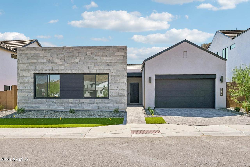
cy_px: 84
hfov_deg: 61.9
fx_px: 208
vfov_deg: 43.6
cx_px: 125
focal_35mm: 30
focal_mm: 30
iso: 100
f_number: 8
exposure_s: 1/500
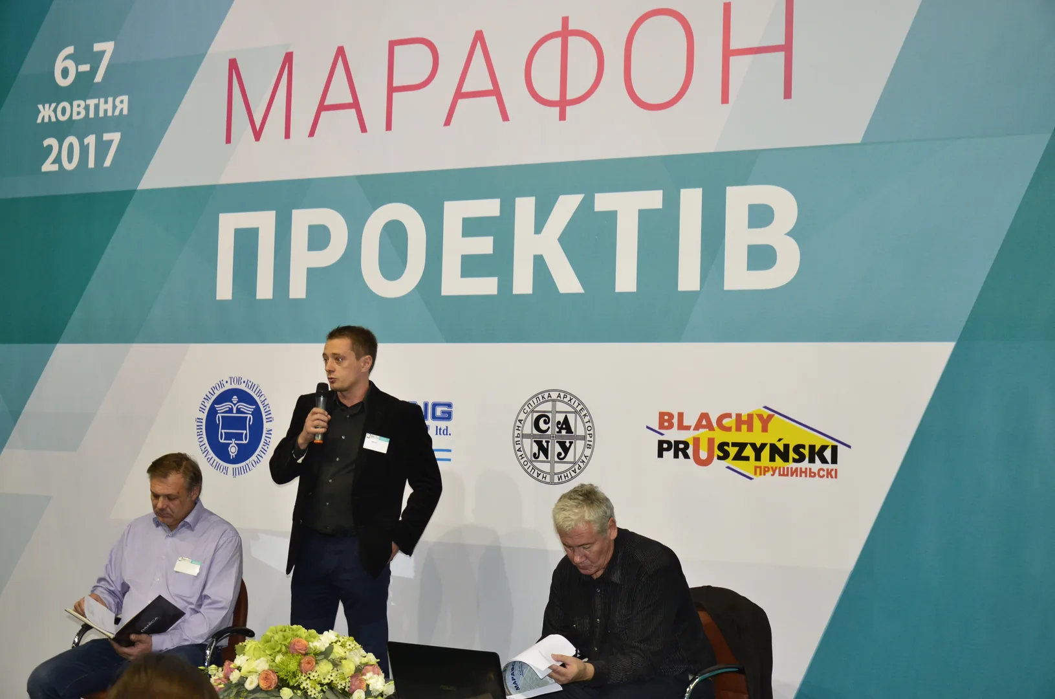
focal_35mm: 57
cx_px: 528
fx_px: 1667
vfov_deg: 23.7
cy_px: 350
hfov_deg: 35.1
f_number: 4.5
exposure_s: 1/100
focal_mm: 38
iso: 800
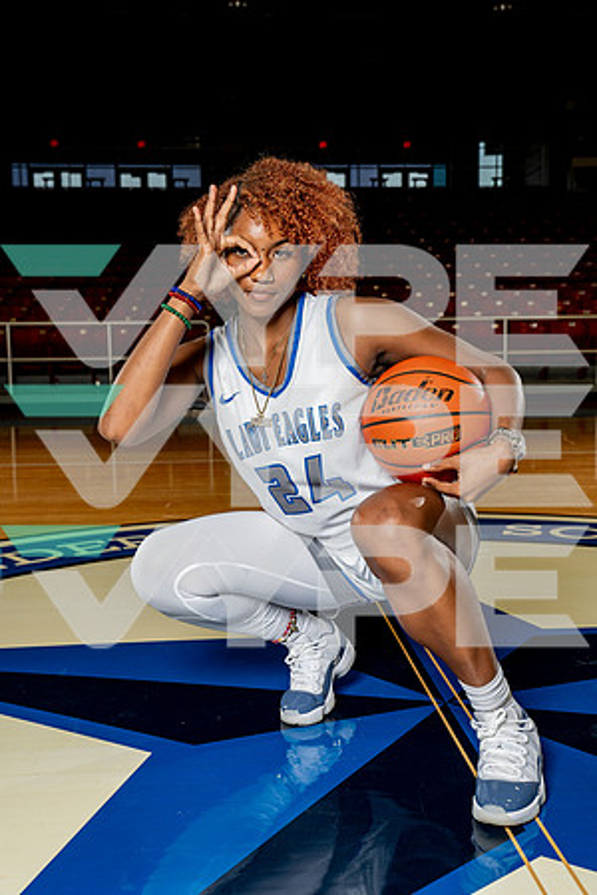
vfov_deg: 48.5
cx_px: 298
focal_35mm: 40
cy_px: 448
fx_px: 995
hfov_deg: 33.4
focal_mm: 40
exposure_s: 1/250
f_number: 5.6
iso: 640
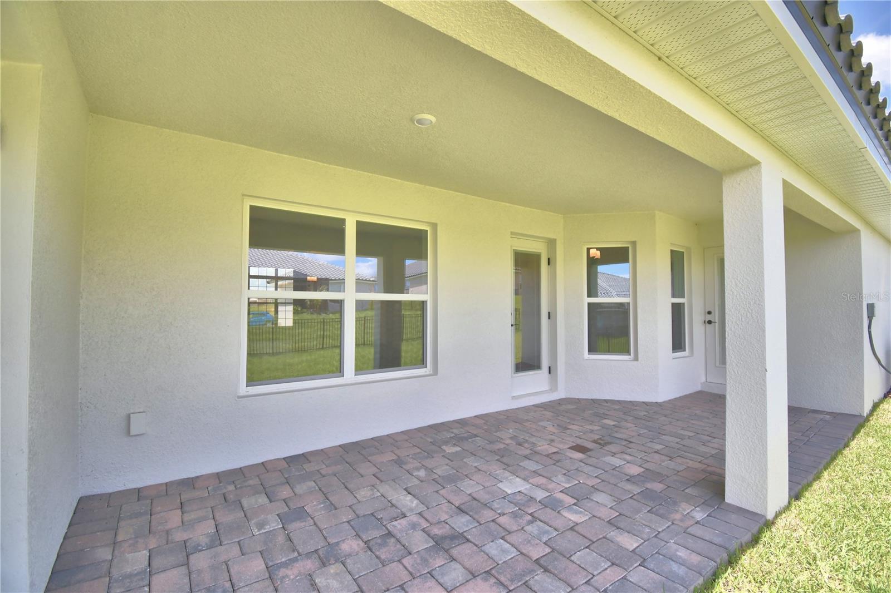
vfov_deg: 77.3
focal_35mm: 15
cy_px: 296
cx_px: 446
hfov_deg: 100.4
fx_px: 371
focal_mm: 10
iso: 160
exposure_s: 1/500
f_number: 4.5
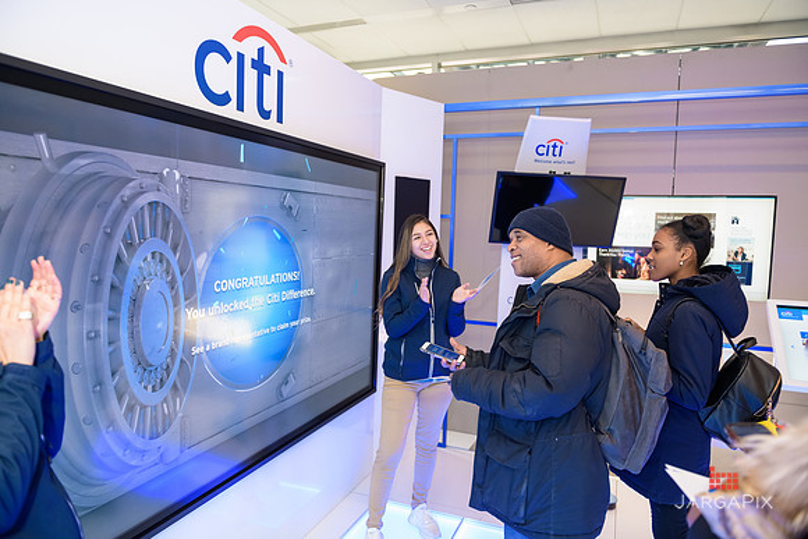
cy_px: 270
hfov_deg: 73.7
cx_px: 404
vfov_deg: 53.2
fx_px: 539
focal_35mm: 24
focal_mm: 24
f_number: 3.2
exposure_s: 1/125
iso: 1000
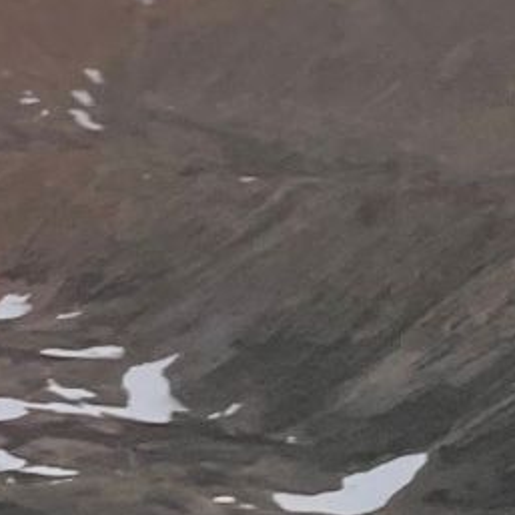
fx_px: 3080
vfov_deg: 9.4
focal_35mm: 183
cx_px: -1242
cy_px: 603
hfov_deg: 7.7
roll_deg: +1.3
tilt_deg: -10.2
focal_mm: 4.2
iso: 50
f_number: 1.6
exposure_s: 1/121
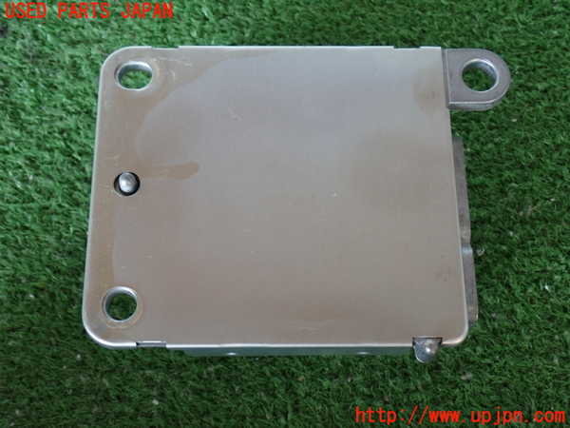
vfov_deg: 29.1
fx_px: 823
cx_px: 285
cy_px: 214
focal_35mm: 50
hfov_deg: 38.2
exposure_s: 1/50
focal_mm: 9.01
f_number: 3.2
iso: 200
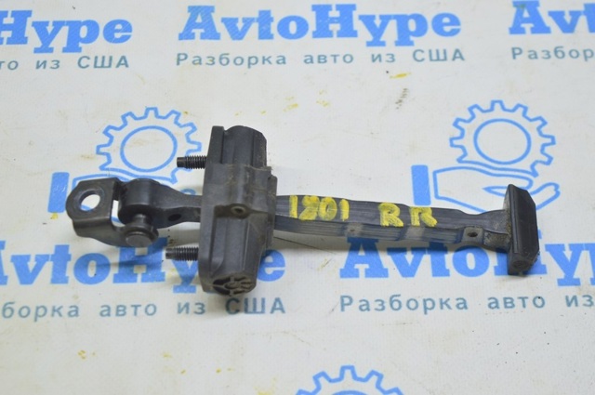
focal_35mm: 72
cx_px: 298
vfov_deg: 18.9
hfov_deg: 28.1
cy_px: 198
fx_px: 1188
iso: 400
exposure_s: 1/20
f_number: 5.6
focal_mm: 48
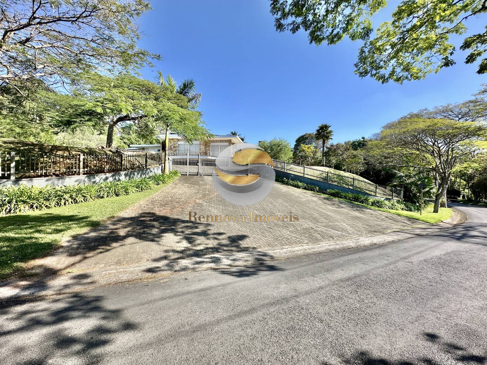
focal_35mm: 14
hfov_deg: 102.1
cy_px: 182
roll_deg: -0.8
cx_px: 244
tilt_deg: +0.1
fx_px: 197
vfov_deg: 85.7
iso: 40
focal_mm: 2.22
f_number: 2.2
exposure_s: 1/882
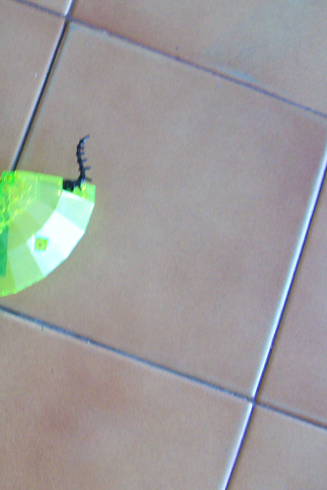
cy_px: 184
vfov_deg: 31.8
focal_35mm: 63
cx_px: -60
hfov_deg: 20.3
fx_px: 858
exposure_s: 1/32
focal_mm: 6
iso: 150
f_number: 2.7
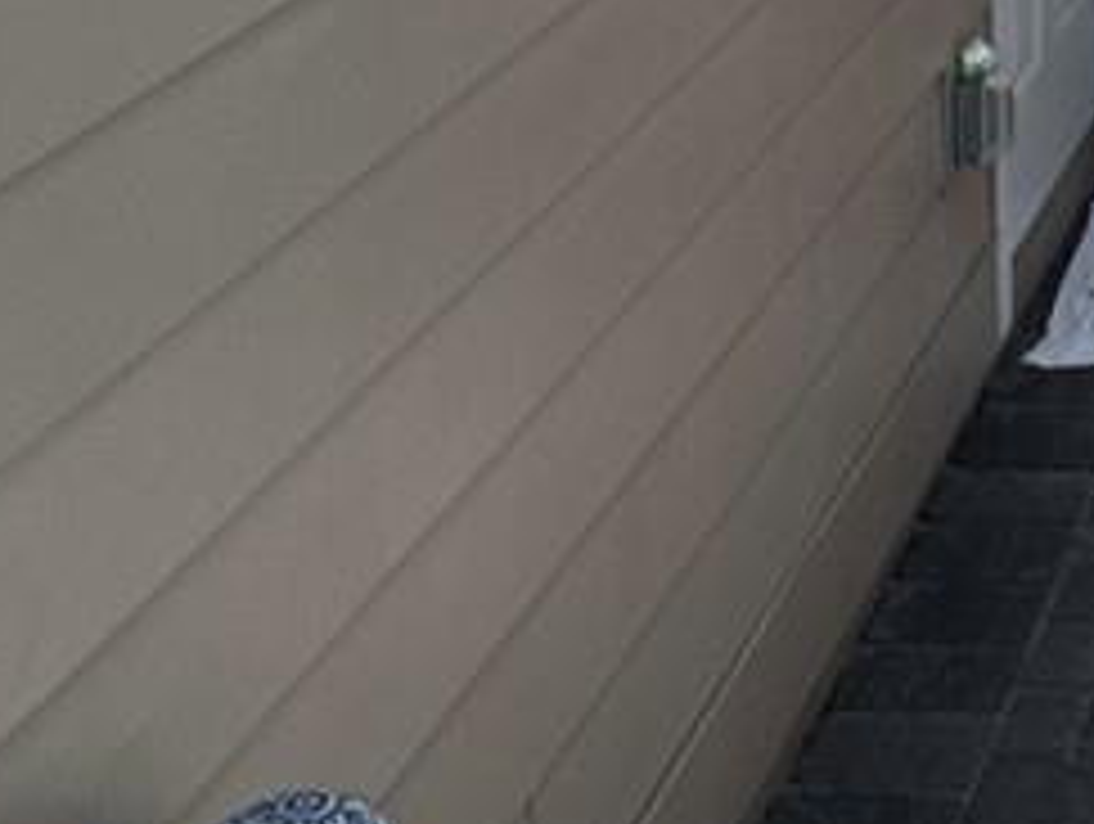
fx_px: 2912
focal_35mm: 92
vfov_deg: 13.8
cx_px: 1594
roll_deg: +0.7
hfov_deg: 19.0
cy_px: -801
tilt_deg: -1.8
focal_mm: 2.22
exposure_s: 1/868
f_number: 2.2
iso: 40
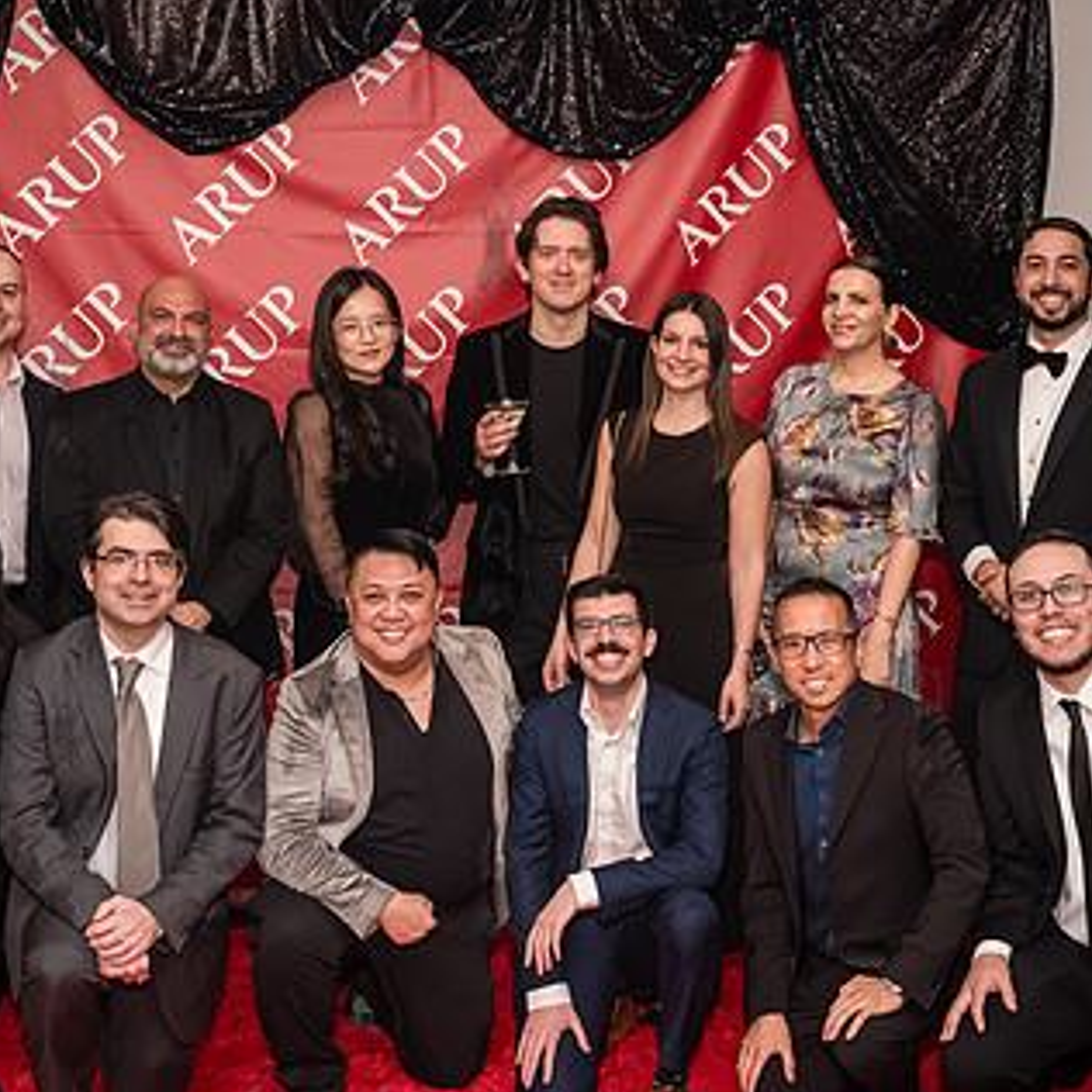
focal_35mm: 60
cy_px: 467
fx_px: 2141
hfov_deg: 28.6
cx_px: 593
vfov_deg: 28.6
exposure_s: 1/400
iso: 8000
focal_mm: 35
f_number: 5
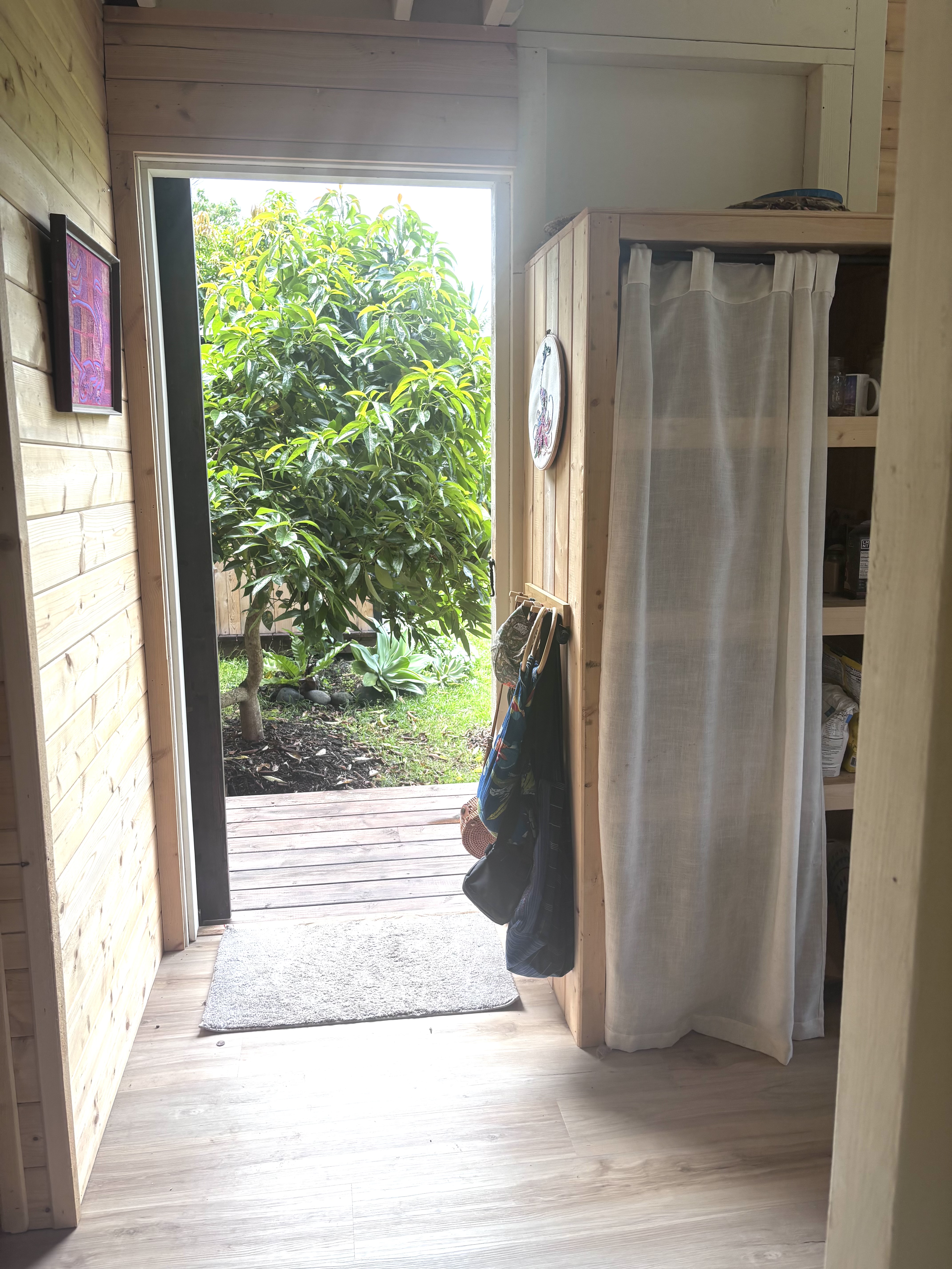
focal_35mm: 26
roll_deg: -0.2
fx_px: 953
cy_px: 634
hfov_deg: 53.1
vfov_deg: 67.3
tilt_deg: -9.3
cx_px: 476
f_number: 1.6
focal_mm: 5.96
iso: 40
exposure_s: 1/236
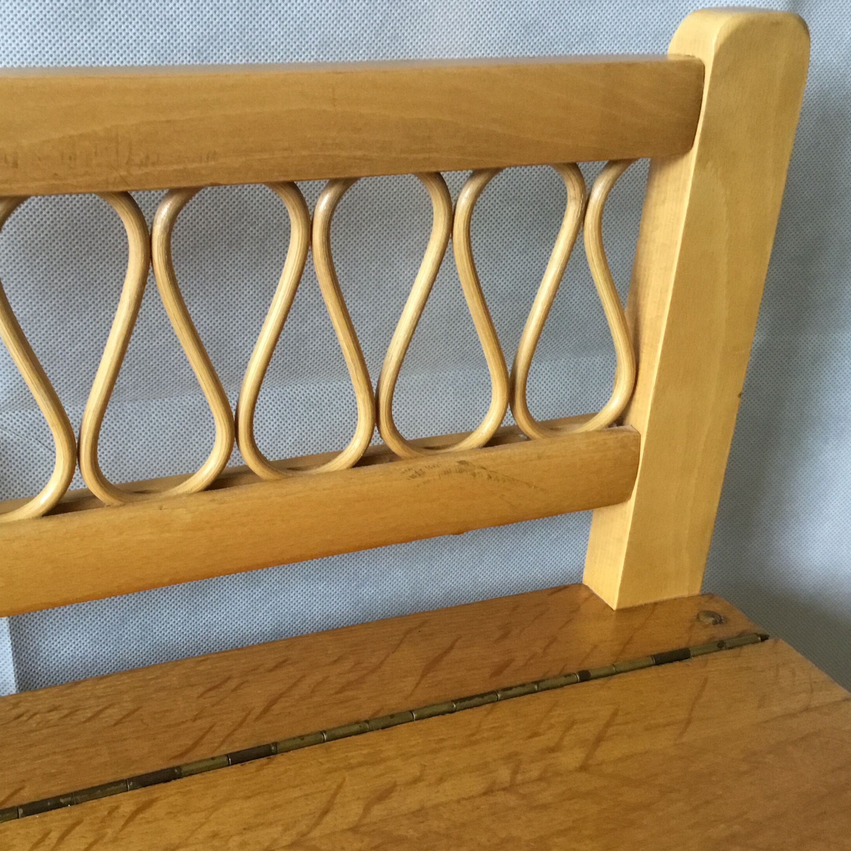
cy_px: 405
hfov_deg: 40.5
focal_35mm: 41
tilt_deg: -23.9
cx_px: 298
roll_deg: -2.9
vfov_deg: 40.9
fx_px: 1140
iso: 160
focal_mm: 3.3
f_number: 2.4
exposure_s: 1/33
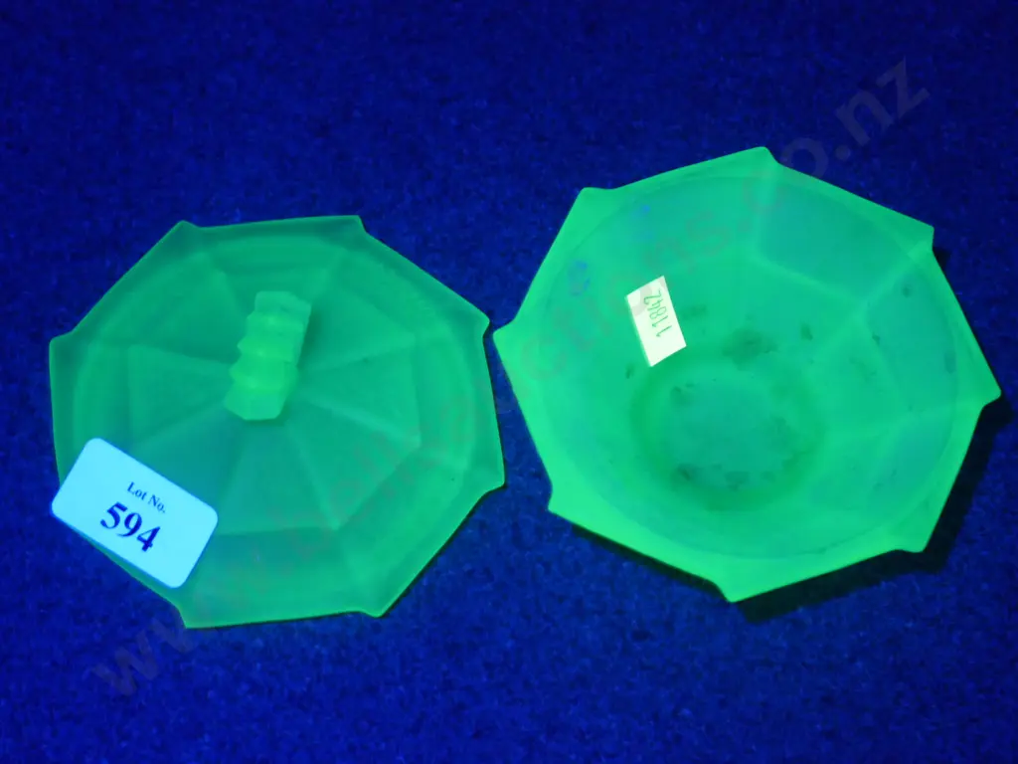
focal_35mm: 84
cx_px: 509
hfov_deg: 23.3
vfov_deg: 17.6
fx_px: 2470
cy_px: 382
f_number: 5.6
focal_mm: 42
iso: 3200
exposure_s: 1/13
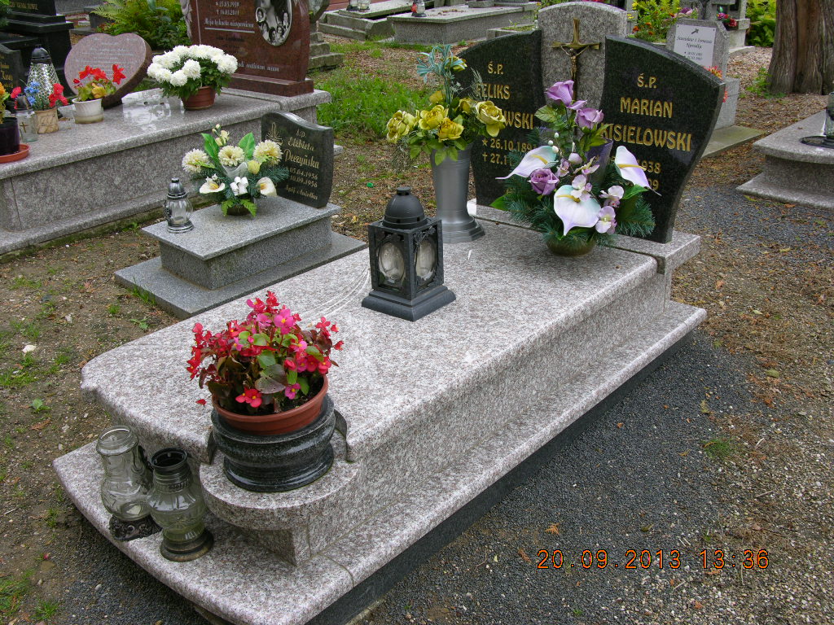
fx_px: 843
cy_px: 312
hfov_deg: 52.6
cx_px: 417
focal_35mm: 35
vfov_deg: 40.7
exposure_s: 1/100
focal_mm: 8.9
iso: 50
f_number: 4
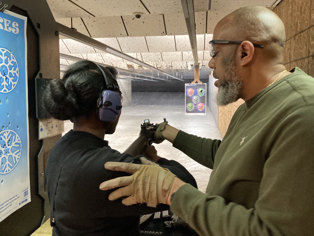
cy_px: 110
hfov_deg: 59.9
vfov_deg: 46.8
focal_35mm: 30
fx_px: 272
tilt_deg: -6.5
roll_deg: -0.5
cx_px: 164
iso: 400
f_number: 1.8
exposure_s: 1/30
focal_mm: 3.99
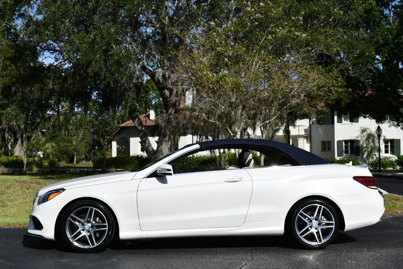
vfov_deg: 29.3
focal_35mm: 46
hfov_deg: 42.7
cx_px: 202
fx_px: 515
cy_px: 134
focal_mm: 23
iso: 100
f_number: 10
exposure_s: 1/400
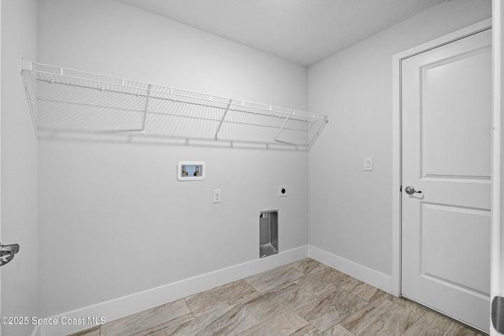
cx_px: 252
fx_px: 210
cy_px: 168
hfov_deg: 100.4
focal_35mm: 15
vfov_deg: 77.3
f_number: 8
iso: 400
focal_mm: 10
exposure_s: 1/8
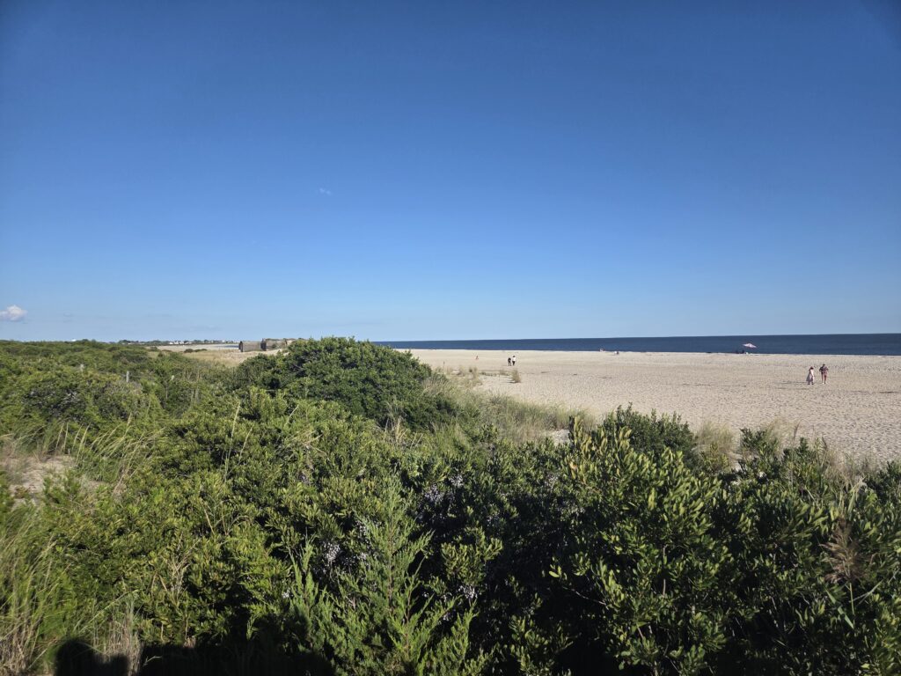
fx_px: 599
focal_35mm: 23
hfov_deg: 73.9
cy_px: 338
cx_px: 450
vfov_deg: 58.9
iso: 80
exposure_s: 1/7075
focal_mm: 5.4
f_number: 1.8
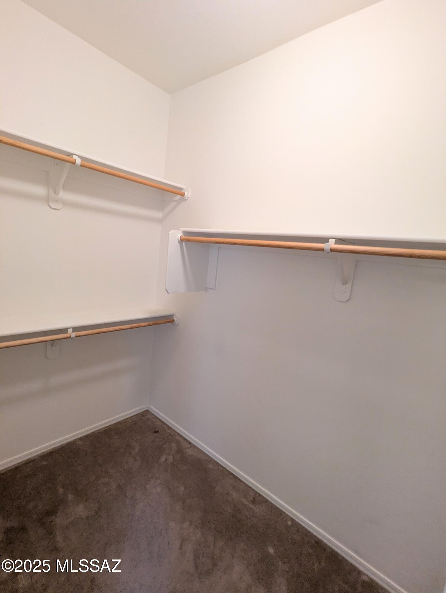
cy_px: 296
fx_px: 274
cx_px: 223
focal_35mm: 16
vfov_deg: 94.4
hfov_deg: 78.2
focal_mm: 2.35
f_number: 2.2
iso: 201
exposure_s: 1/23.8
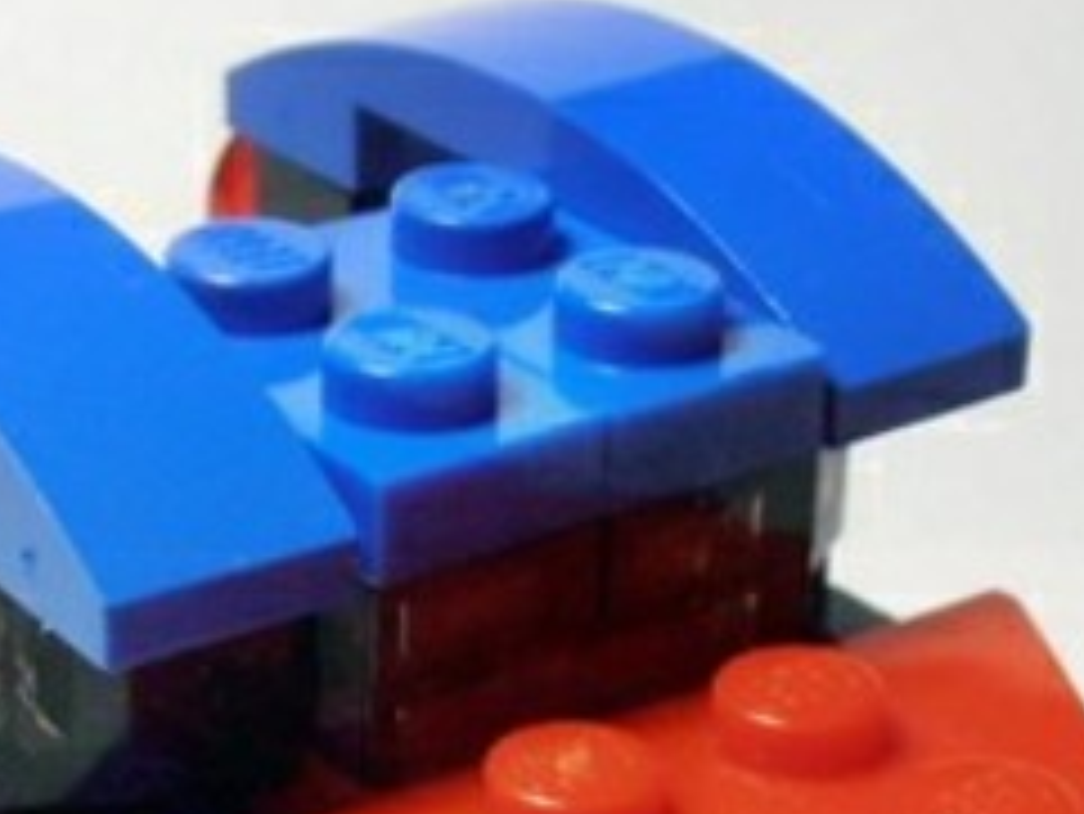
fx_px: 4324
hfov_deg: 14.3
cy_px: 816
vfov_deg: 10.7
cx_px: 477
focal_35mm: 138
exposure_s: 1/40
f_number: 3.9
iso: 80
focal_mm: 6.61
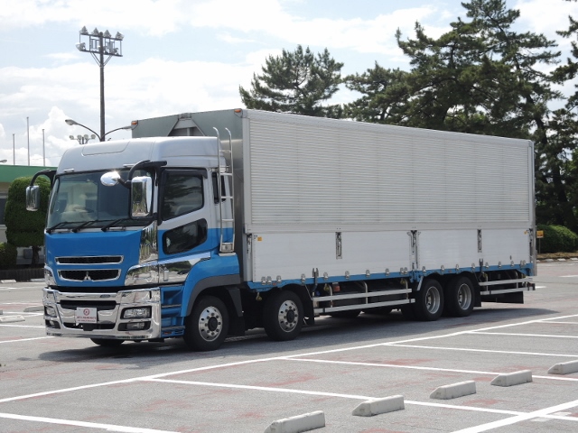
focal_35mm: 66
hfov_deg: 29.4
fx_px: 1102
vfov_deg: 22.3
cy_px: 216
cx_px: 289
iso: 80
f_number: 3.2
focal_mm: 14.1
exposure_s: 1/1000
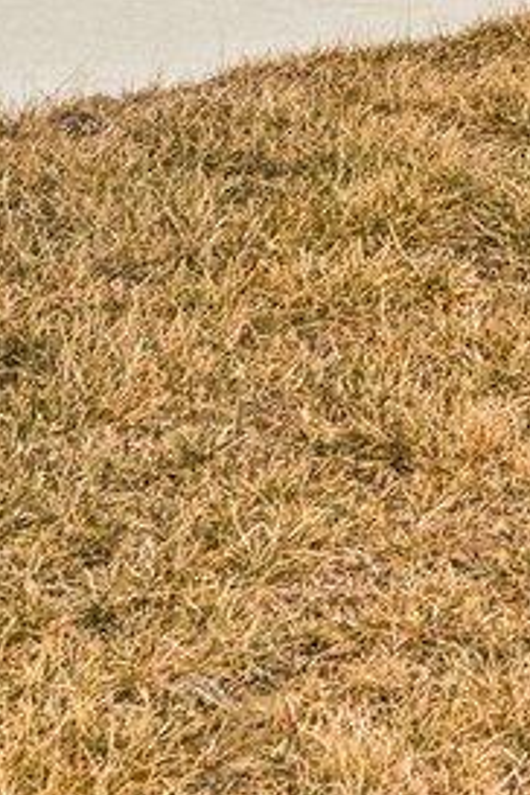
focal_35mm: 191
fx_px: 4218
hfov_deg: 6.7
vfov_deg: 9.5
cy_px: -1168
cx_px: 1380
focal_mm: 22.8
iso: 800
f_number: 9
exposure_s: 1/80
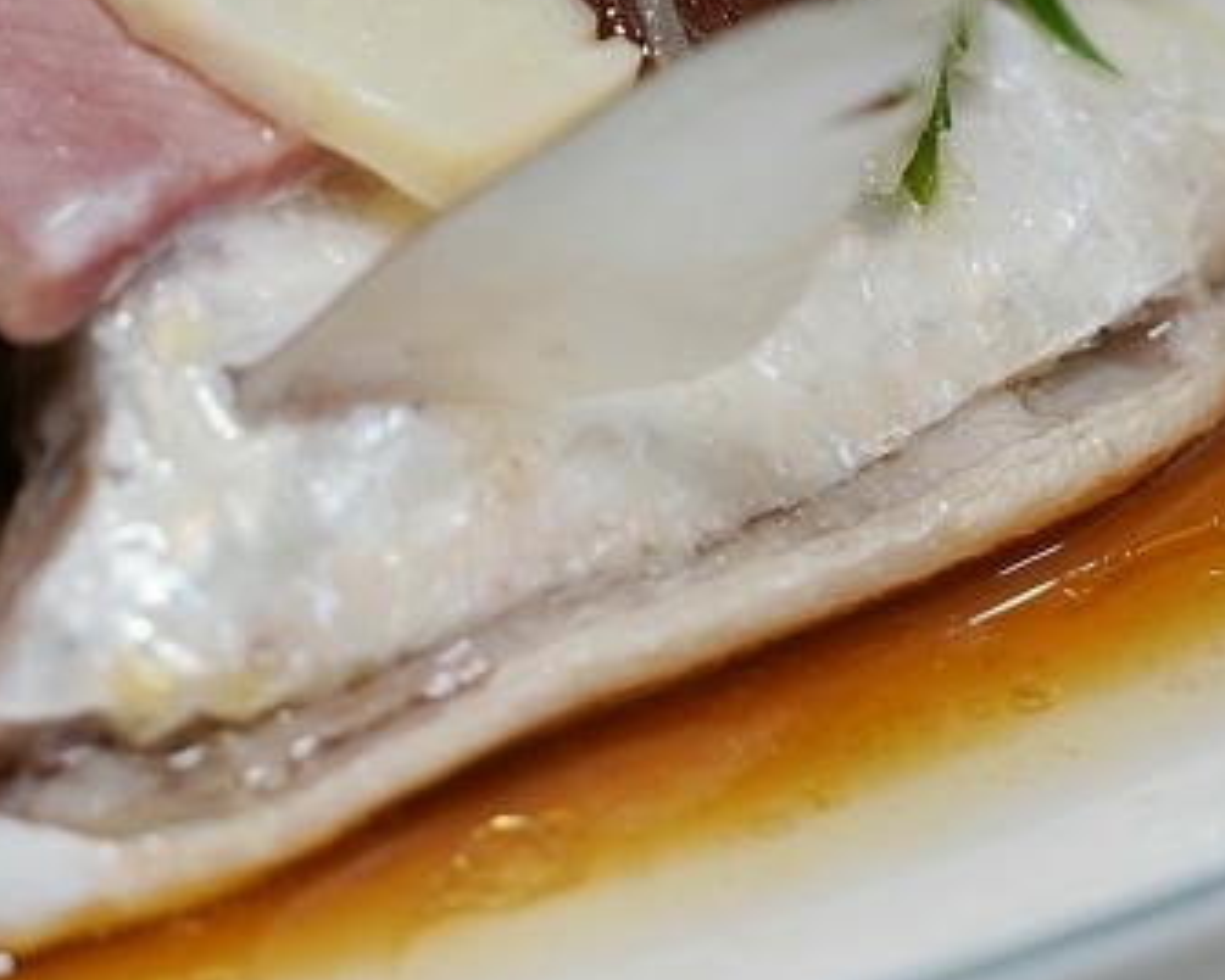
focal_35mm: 168
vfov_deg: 9.1
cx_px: 538
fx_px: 6091
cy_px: -176
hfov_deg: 11.5
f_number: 4
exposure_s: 1/160
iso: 320
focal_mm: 50
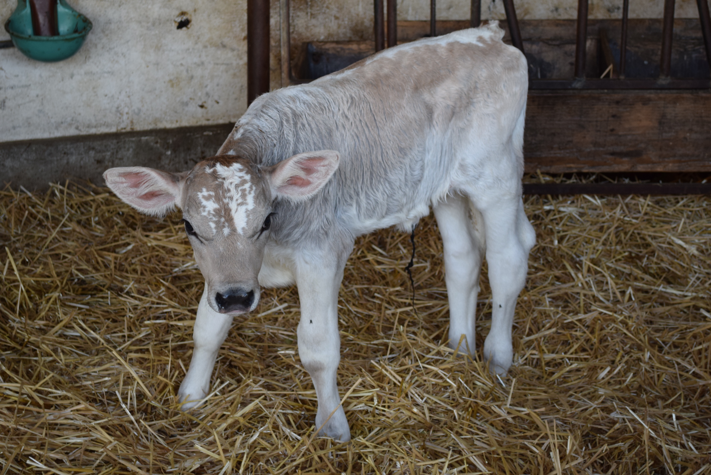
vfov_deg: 20.2
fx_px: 1334
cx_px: 356
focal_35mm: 68
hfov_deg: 29.8
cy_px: 238
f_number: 5.3
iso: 500
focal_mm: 45
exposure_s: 1/60
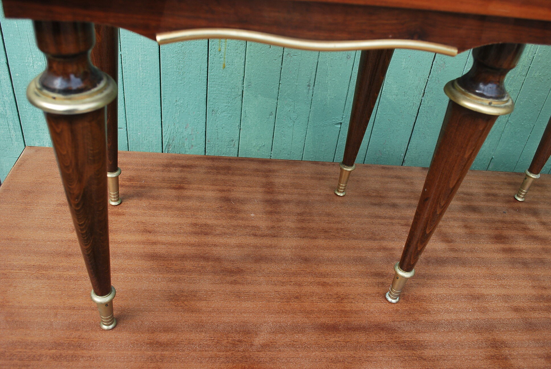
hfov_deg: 61.9
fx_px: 460
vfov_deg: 43.7
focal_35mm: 30
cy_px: 184
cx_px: 276
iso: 140
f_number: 5.6
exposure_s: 1/125
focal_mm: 20
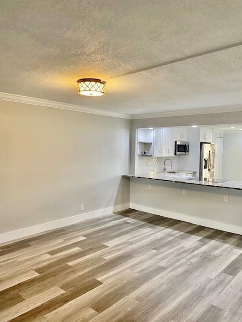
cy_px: 161
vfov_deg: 67.3
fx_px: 242
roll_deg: -1.2
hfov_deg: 53.1
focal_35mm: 26
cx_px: 121
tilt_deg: -0.9
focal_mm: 4.25
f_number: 1.8
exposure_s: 1/60
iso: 100
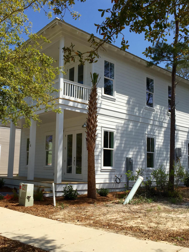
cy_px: 134
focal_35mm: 34
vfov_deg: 53.9
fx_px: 248
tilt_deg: +7.4
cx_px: 93
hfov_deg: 41.8
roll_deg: -0.2
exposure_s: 1/2639
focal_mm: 4.15
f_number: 2.2
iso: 32
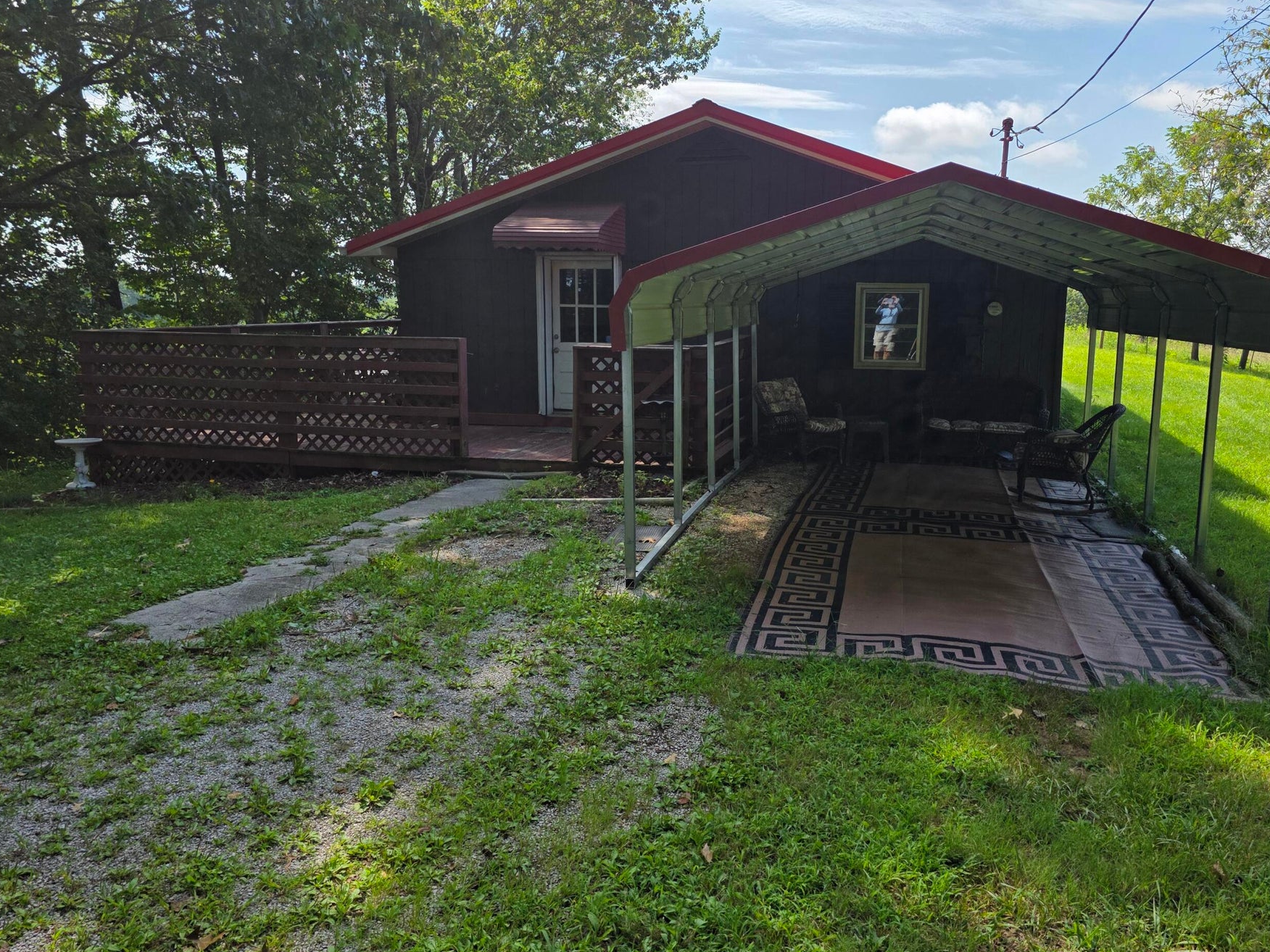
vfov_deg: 49.7
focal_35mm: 28
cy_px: 452
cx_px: 698
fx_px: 1027
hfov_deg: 63.3
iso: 80
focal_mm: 6.3
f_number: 1.7
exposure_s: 1/4237
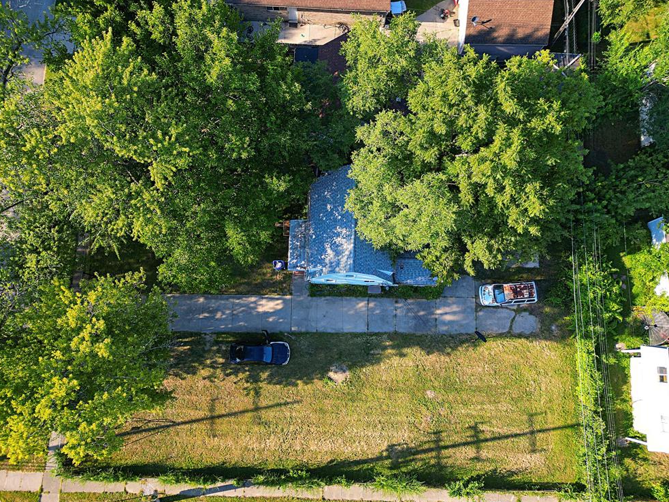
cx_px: 333
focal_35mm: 25
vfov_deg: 54.9
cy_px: 260
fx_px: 483
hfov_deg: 69.4
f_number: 1.7
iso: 110
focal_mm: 6.7
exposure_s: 1/640
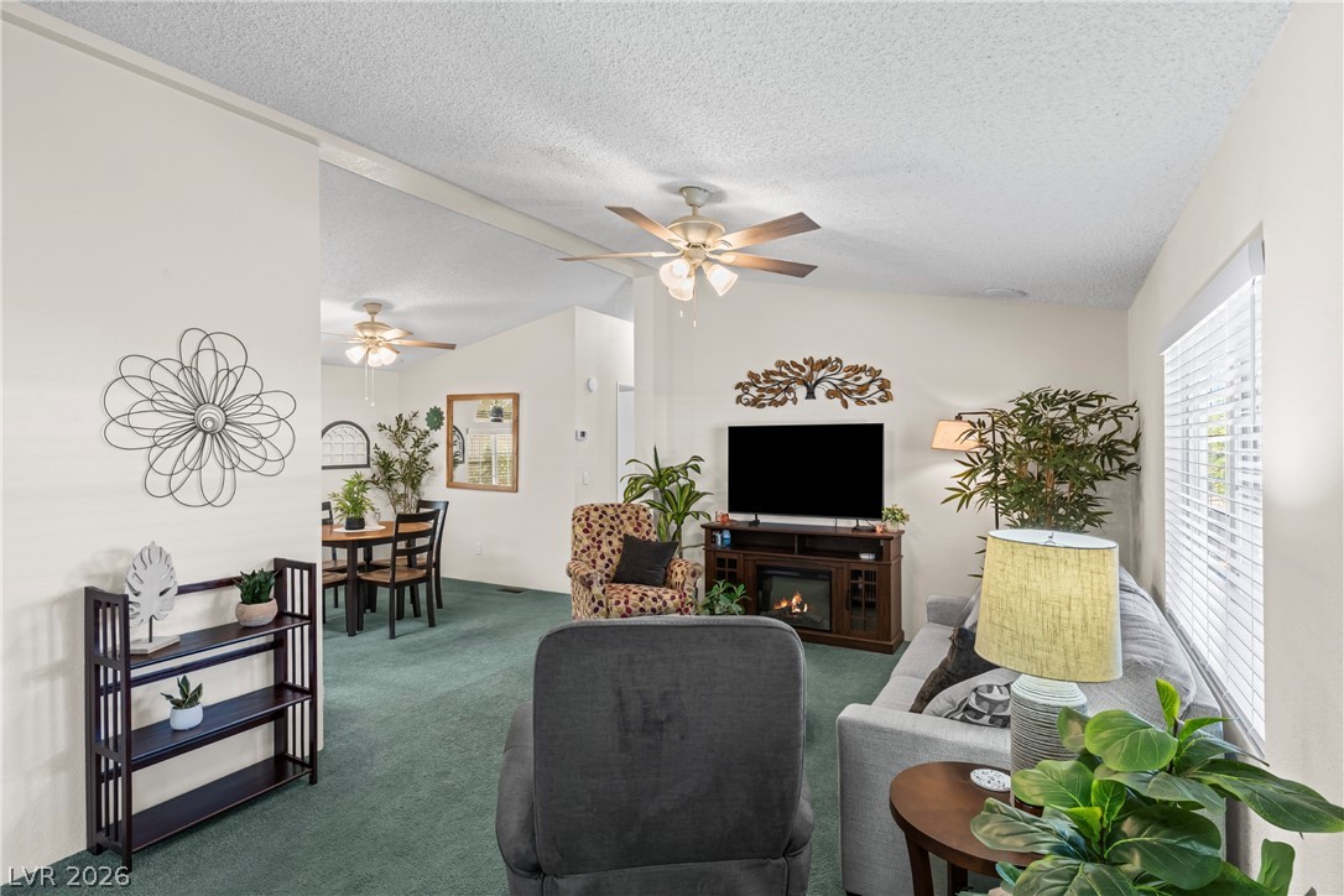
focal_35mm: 18
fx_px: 672
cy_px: 448
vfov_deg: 67.4
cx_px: 672
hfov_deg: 90.0
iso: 400
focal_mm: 18
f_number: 8
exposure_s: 1/250
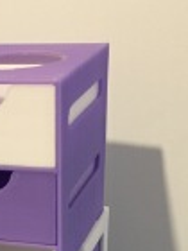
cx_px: -16
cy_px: 287
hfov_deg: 17.2
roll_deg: +2.8
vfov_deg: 22.1
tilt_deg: -29.4
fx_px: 601
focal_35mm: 83
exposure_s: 1/17
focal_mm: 4.15
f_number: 2.2
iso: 320
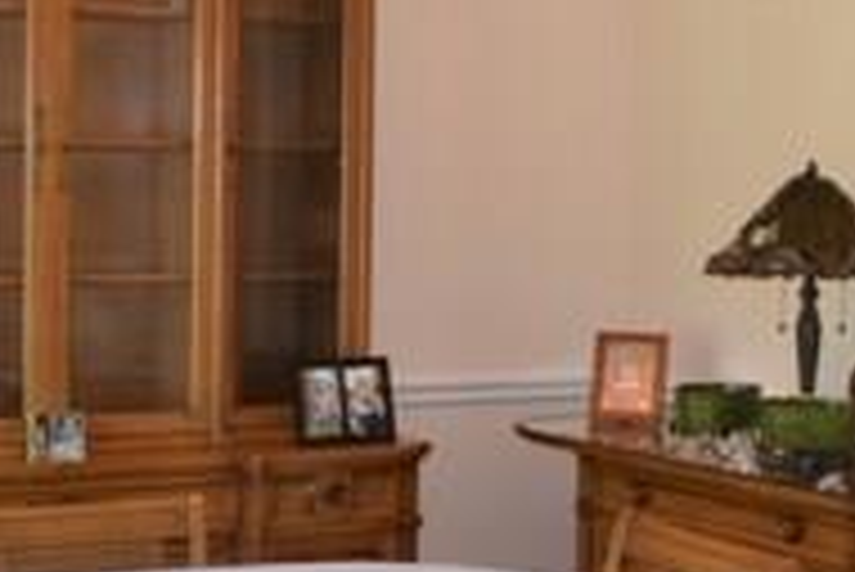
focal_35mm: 91
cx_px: 315
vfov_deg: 15.0
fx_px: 2163
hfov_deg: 22.3
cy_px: 227
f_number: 4
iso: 400
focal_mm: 18
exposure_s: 1/100
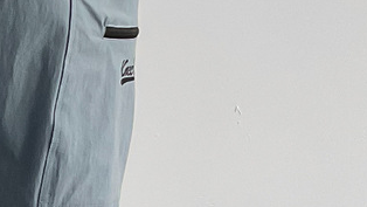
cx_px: -179
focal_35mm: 161
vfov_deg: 7.4
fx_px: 1568
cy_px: 295
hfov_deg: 12.7
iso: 64
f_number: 1.8
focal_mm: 3
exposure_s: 1/100
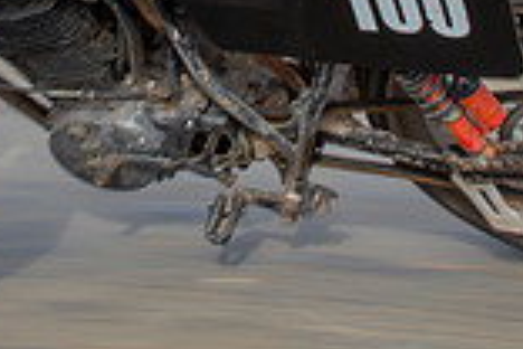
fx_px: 3327
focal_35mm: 229
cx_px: 104
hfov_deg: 9.0
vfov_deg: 5.9
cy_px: -273
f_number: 8
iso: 100
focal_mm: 38
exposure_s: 1/125
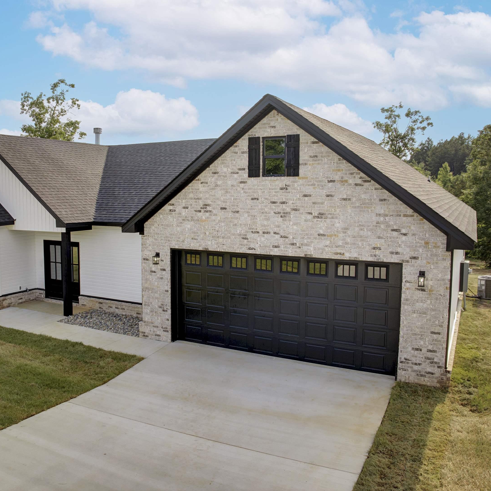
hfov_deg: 53.3
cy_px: 231
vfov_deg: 54.0
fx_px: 481
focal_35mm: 30
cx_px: 179
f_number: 5.6
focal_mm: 12.3
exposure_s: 1/120
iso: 100
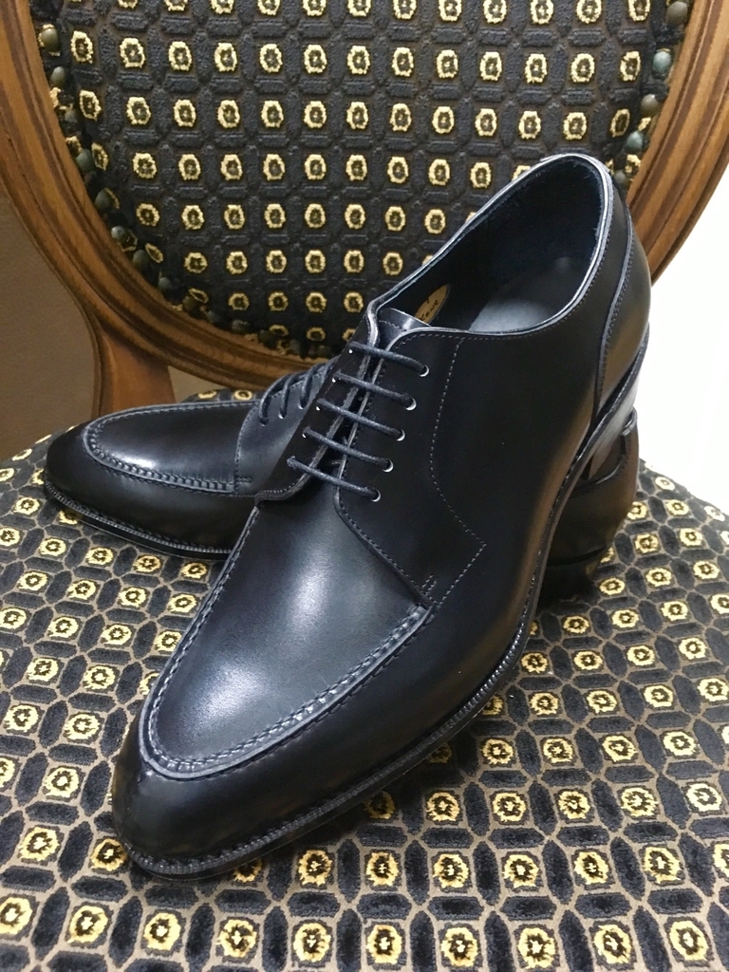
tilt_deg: -35.1
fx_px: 814
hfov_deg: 48.2
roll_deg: -3.7
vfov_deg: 61.7
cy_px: 486
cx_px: 364
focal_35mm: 29
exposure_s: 1/17
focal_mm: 4.15
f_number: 2.2
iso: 640
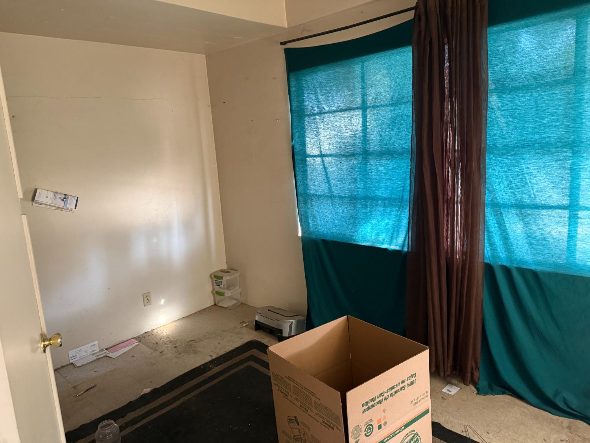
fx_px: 409
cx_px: 295
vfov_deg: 56.8
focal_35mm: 24
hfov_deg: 71.6
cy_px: 222
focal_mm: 6.76
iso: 800
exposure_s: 1/40
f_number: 1.78
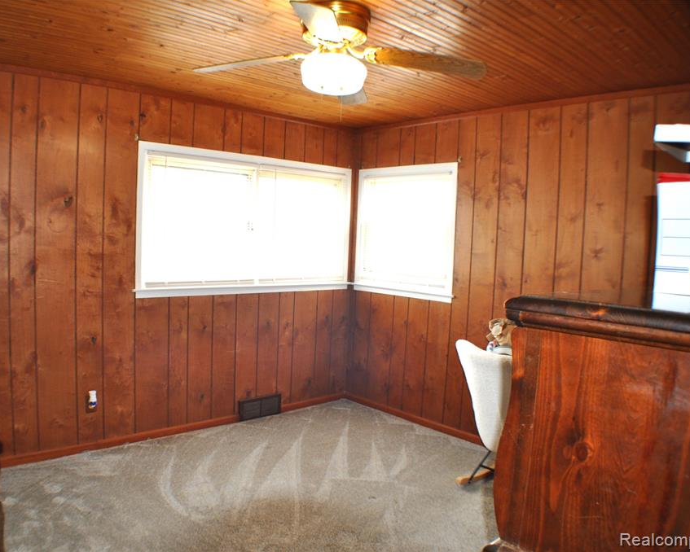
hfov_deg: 52.6
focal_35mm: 34
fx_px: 694
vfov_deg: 43.4
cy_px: 276
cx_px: 285
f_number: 3.8
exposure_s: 1/60
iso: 400
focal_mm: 20
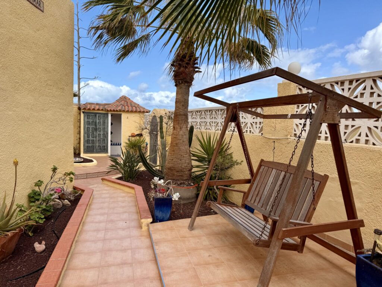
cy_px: 144
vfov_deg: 56.8
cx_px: 191
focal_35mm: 24
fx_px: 265
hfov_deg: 71.6
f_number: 1.78
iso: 80
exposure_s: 1/3021
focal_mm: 6.76
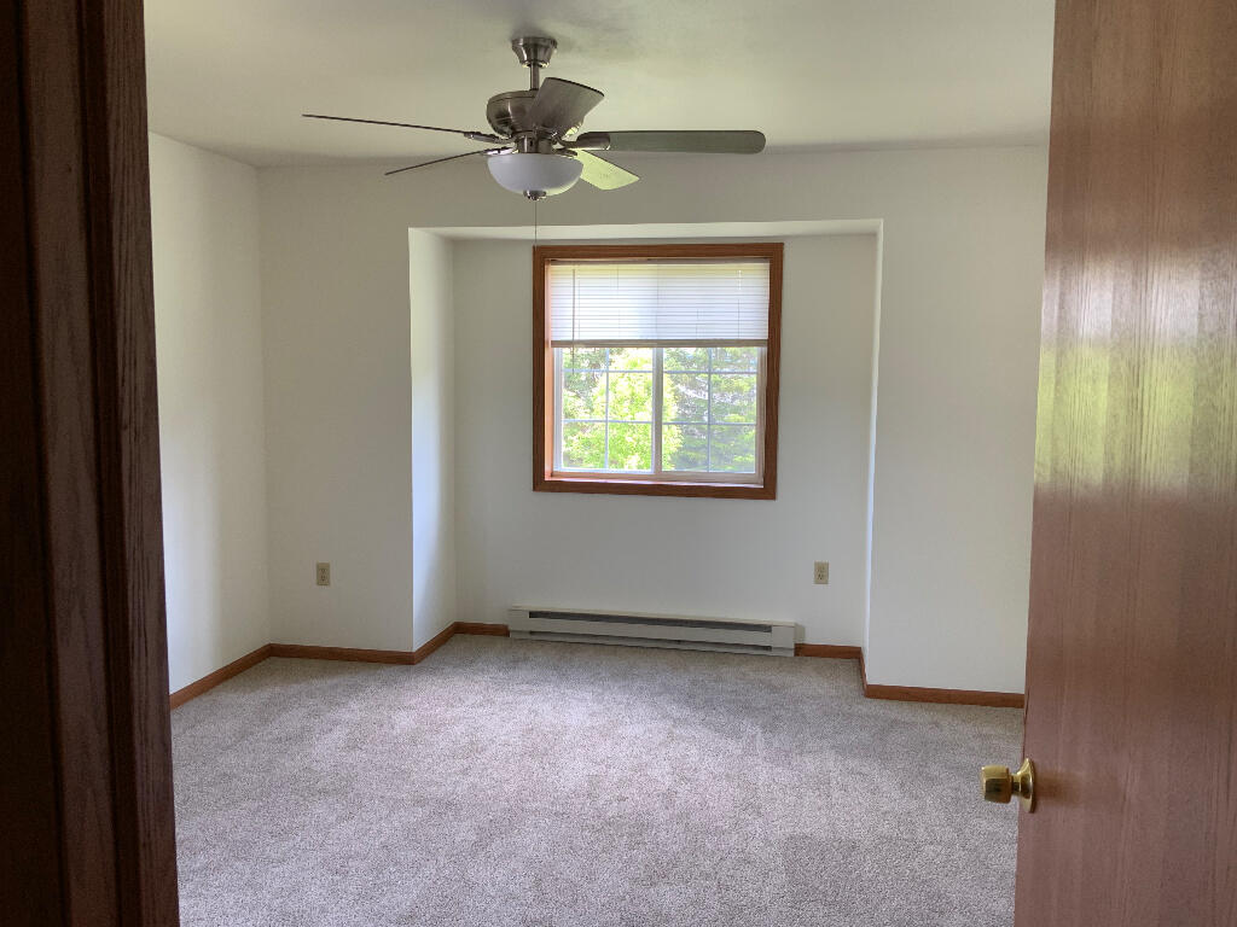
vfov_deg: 48.2
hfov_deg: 61.7
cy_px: 464
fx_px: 1036
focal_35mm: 29
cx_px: 618
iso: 40
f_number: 1.8
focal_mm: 3
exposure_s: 1/60
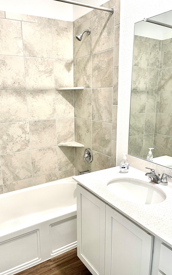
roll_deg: +0.9
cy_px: 136
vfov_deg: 66.5
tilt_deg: -12.4
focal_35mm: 28
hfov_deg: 44.5
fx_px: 210
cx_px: 78
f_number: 1.6
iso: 80
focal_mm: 5.1
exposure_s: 1/60
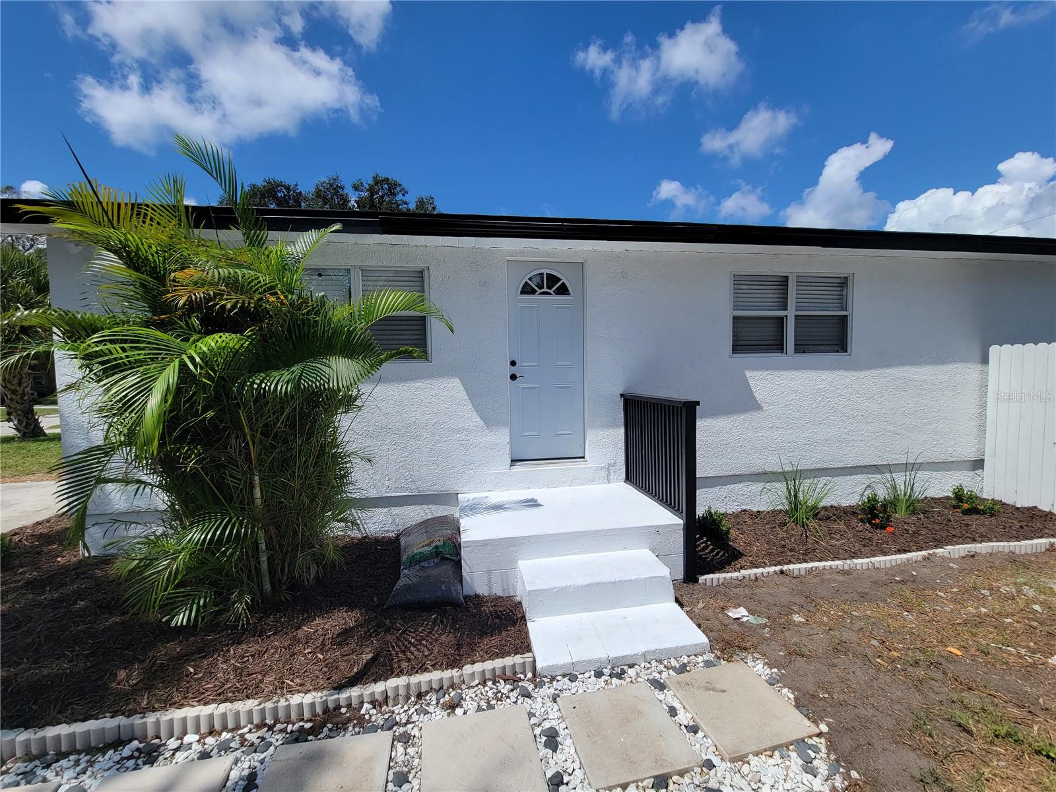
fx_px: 397
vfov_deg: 89.9
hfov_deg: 106.2
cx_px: 528
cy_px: 396
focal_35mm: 13
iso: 50
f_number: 2.2
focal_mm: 2.2
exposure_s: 1/2929
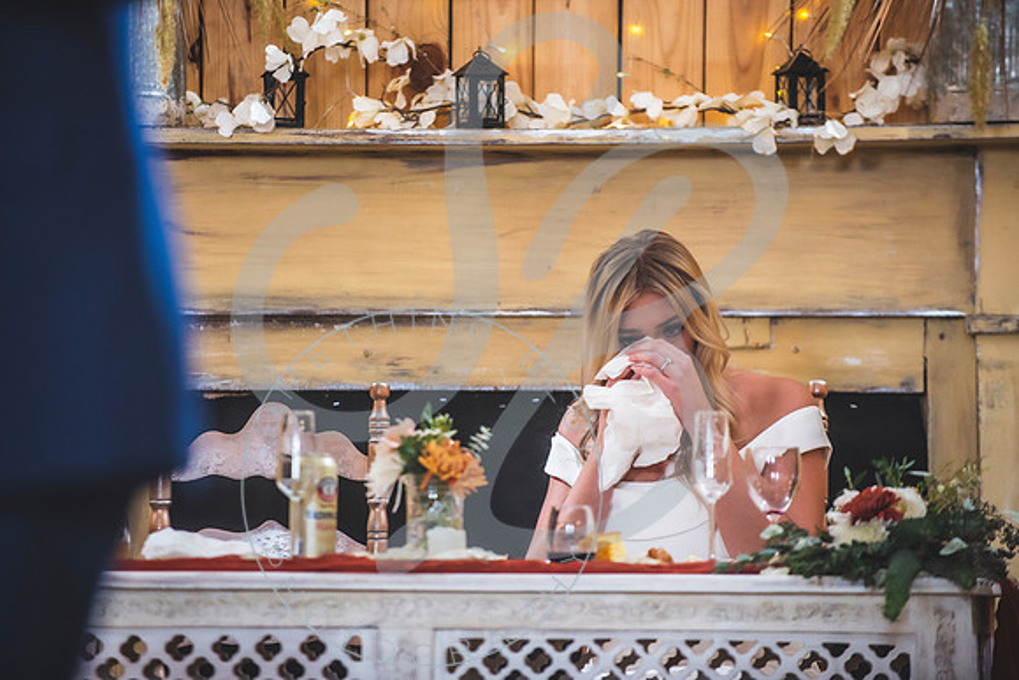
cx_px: 510
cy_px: 340
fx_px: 5939
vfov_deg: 6.6
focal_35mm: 210
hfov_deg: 9.8
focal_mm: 200
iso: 1000
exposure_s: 1/200
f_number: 2.8
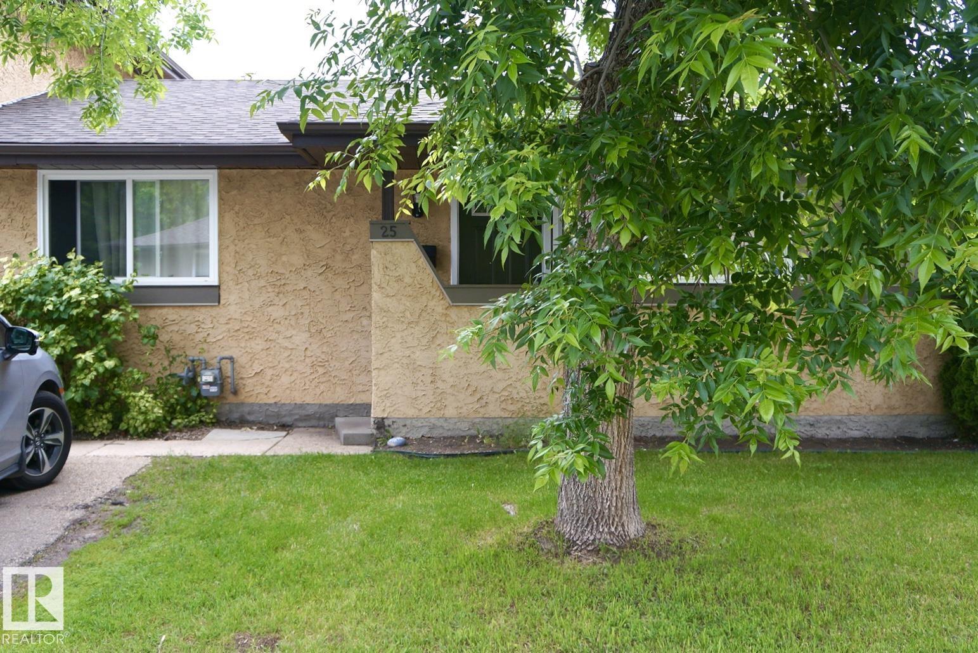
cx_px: 489
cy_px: 326
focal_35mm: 33
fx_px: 897
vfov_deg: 40.0
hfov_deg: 57.2
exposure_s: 1/160
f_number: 4
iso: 400
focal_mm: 22
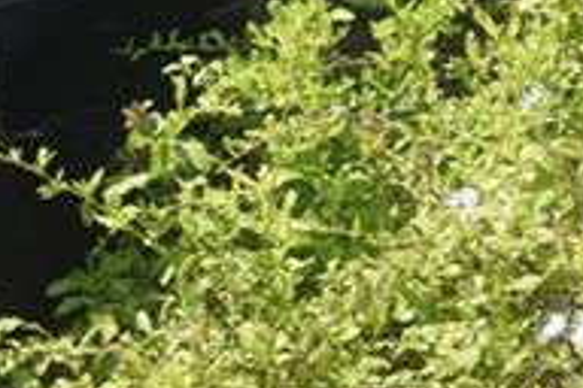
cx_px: 1397
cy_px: -312
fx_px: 3492
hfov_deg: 8.7
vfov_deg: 6.2
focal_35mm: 216
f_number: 9
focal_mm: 27
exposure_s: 1/200
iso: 100
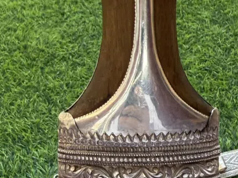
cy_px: 125
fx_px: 247
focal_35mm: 36
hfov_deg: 51.2
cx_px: 133
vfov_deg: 39.0
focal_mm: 2.22
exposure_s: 1/121
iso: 200
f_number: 2.2
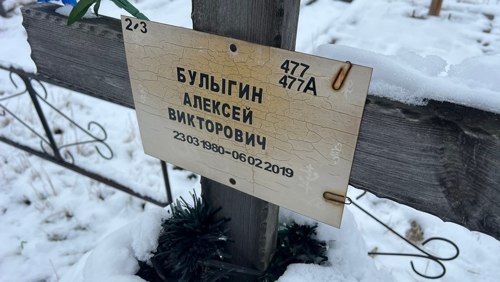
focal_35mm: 29
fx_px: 385
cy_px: 127
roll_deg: -2.5
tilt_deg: -31.1
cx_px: 248
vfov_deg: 40.2
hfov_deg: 66.0
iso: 50
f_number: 1.5
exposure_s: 1/666
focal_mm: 5.7
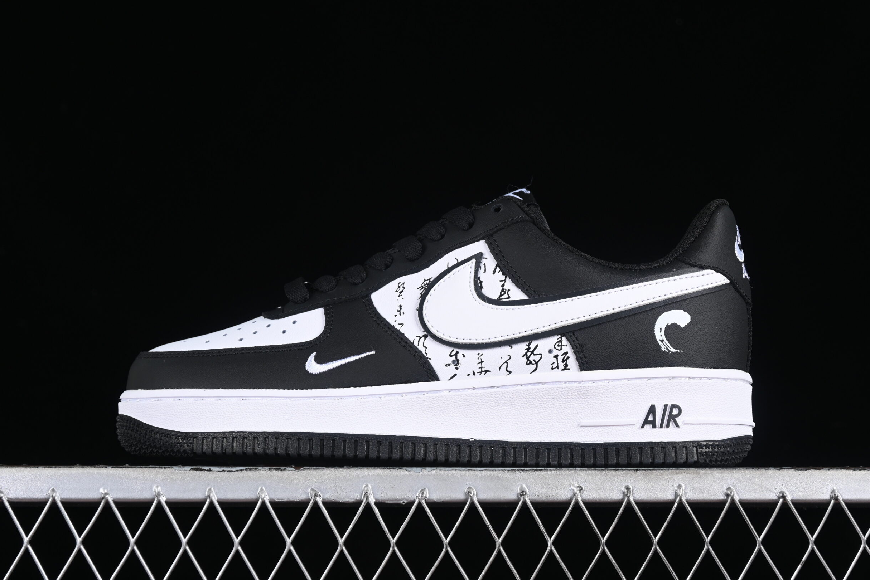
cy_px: 282
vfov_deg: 17.3
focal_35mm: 79
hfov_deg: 25.7
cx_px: 435
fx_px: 1909
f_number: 6.3
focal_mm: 50
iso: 160
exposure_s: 1/60
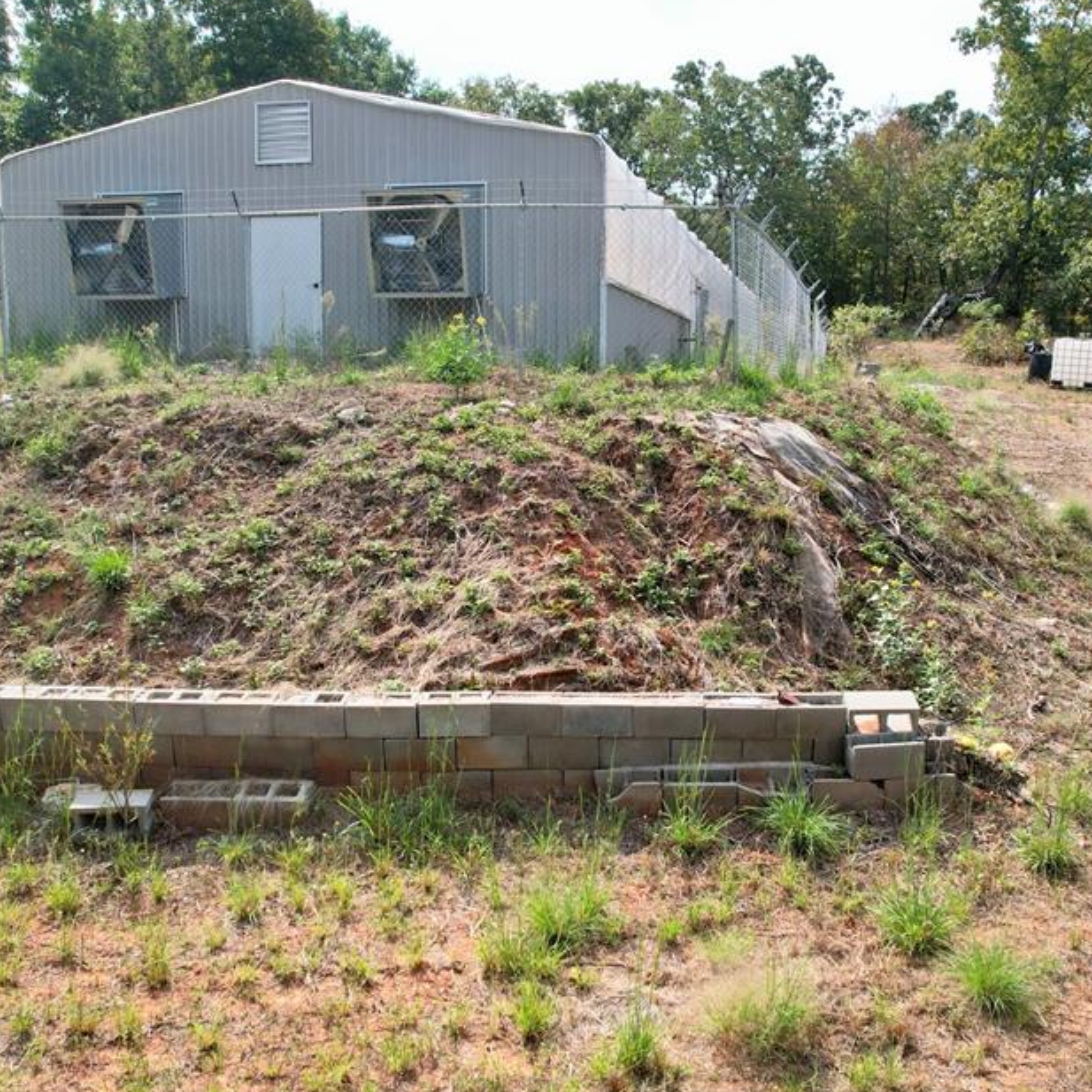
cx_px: 634
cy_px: 524
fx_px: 1106
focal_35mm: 31
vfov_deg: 52.5
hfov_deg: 52.3
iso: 130
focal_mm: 8.38
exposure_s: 1/120
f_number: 2.8
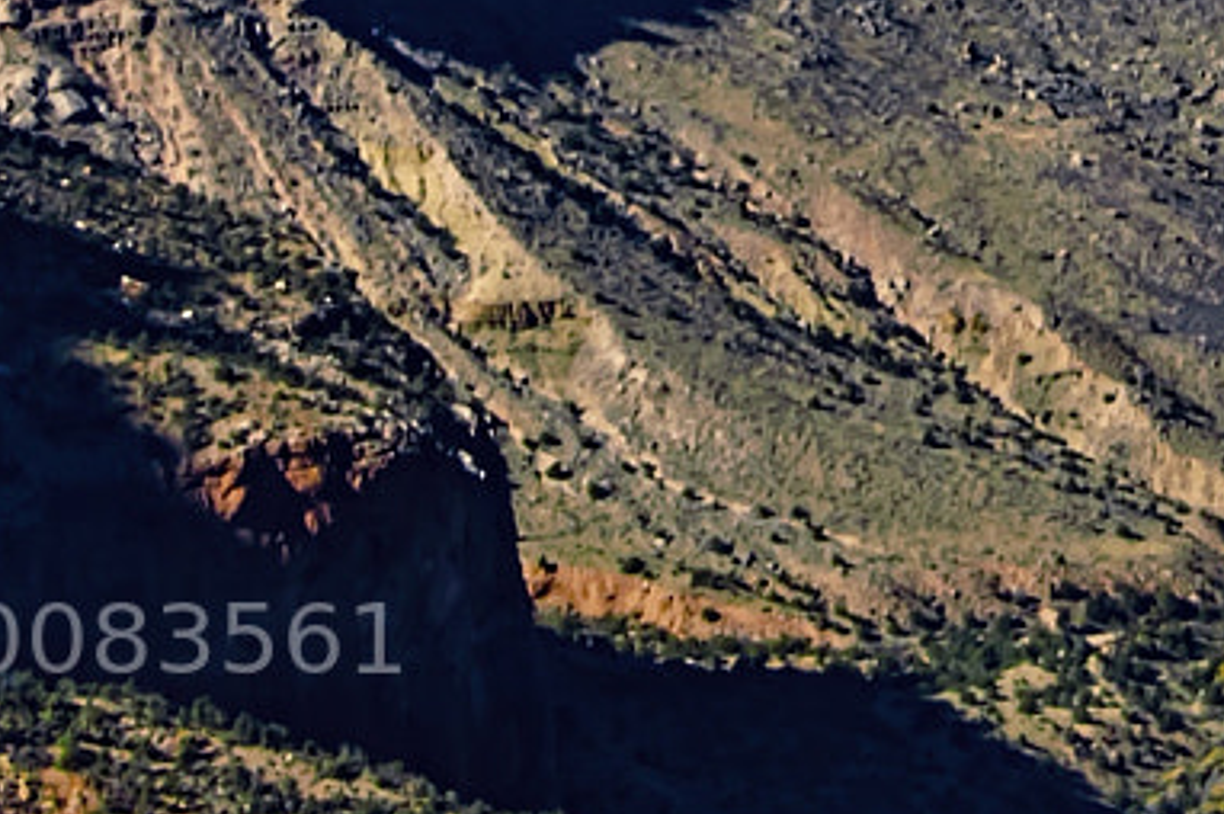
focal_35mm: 239
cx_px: 1291
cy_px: -819
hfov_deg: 8.6
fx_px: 8119
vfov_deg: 5.6
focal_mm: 38
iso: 250
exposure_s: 1/100
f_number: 25
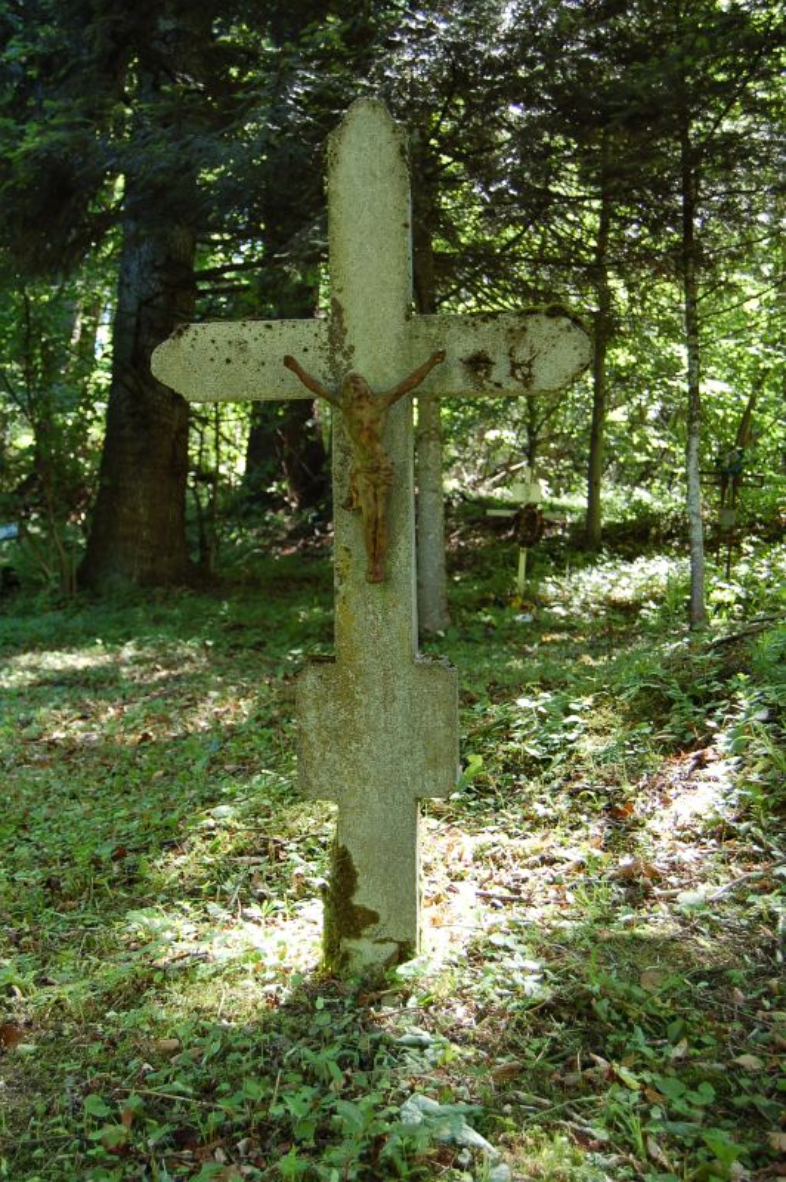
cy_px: 591
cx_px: 393
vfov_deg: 42.4
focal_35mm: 46
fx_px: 1525
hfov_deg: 28.9
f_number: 4.5
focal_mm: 31
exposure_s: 1/30
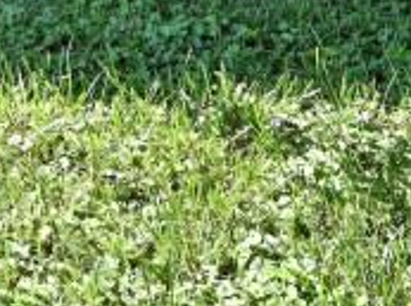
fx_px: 1386
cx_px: -494
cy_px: -472
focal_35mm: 117
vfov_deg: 10.5
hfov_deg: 13.5
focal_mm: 14
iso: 125
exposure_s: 1/250
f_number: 5.6
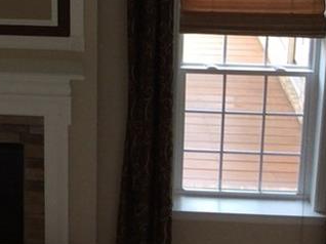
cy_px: -108
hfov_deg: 18.3
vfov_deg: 13.6
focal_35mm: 103
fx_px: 969
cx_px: -49
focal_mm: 3.3
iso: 50
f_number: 2.4
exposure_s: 1/120
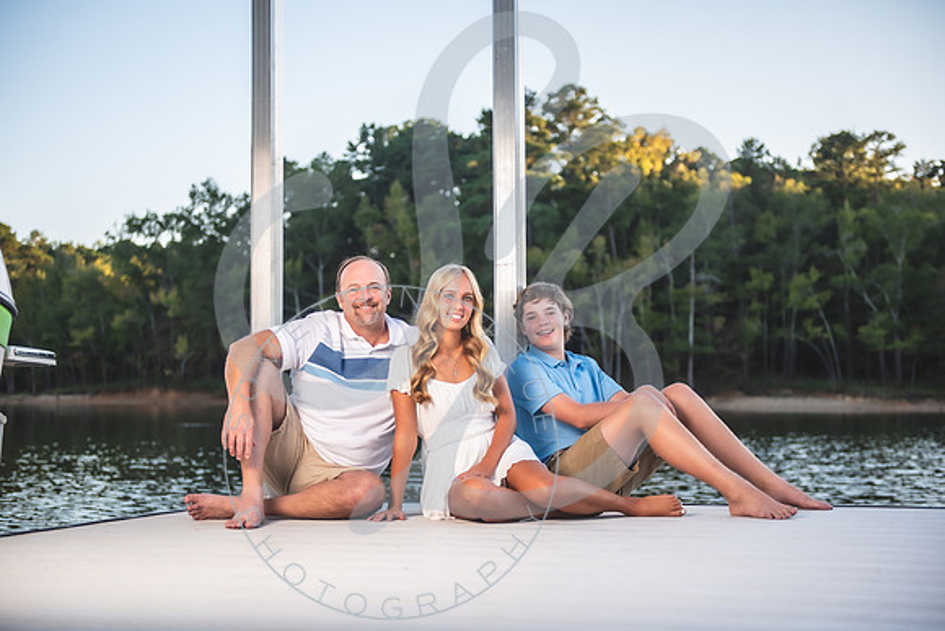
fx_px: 1507
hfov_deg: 34.8
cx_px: 461
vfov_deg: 23.6
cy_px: 315
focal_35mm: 57
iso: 100
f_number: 2.8
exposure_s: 1/250
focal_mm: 55
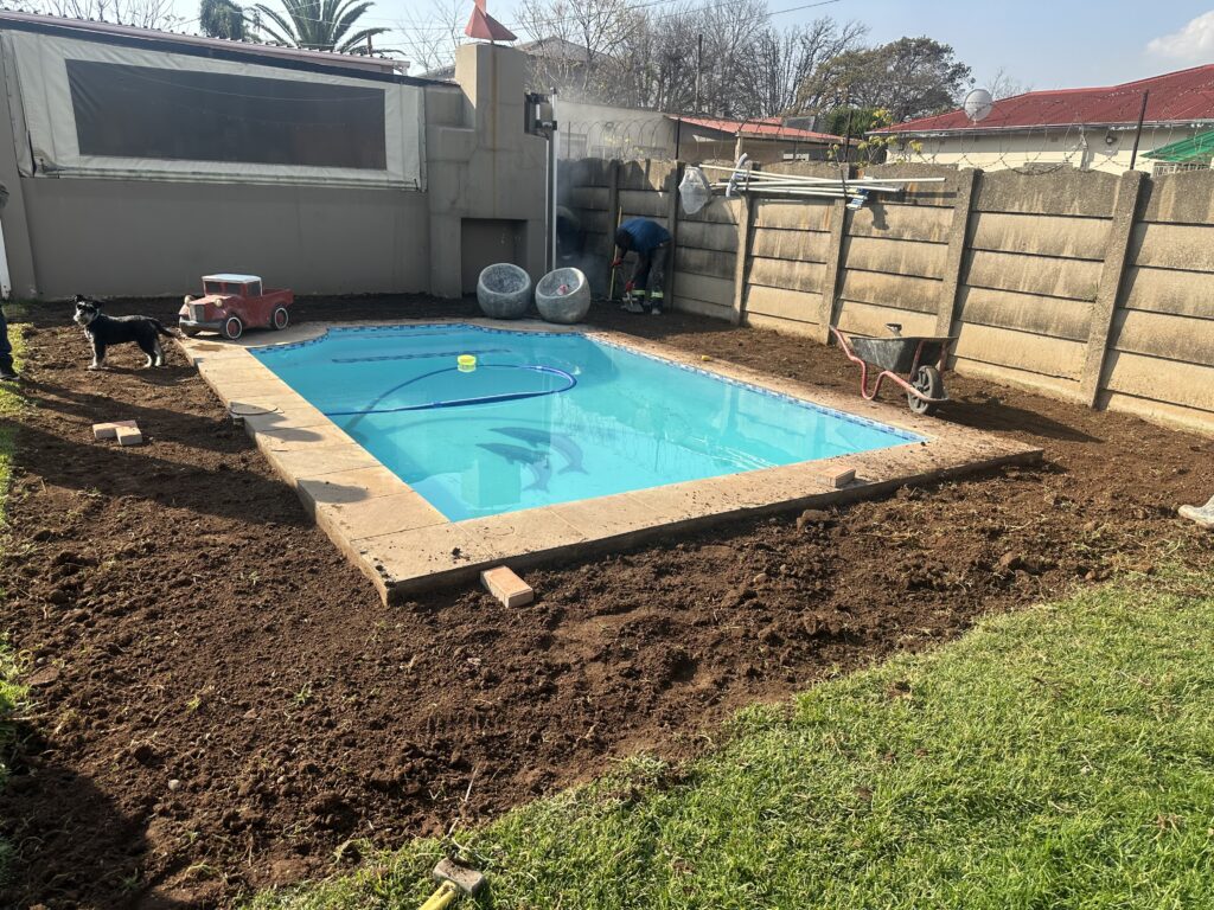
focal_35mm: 24
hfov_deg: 71.6
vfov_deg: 56.8
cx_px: 607
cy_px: 455
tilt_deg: -16.2
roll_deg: -2.8
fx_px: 842
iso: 80
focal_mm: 6.86
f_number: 1.78
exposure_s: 1/1988
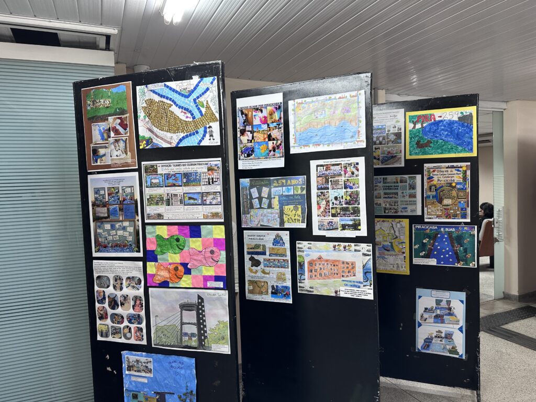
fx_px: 372
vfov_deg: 56.8
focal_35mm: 24
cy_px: 201
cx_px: 268
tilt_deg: -2.4
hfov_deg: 71.6
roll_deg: +1.4
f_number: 1.78
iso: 125
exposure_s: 1/60
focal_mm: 6.86
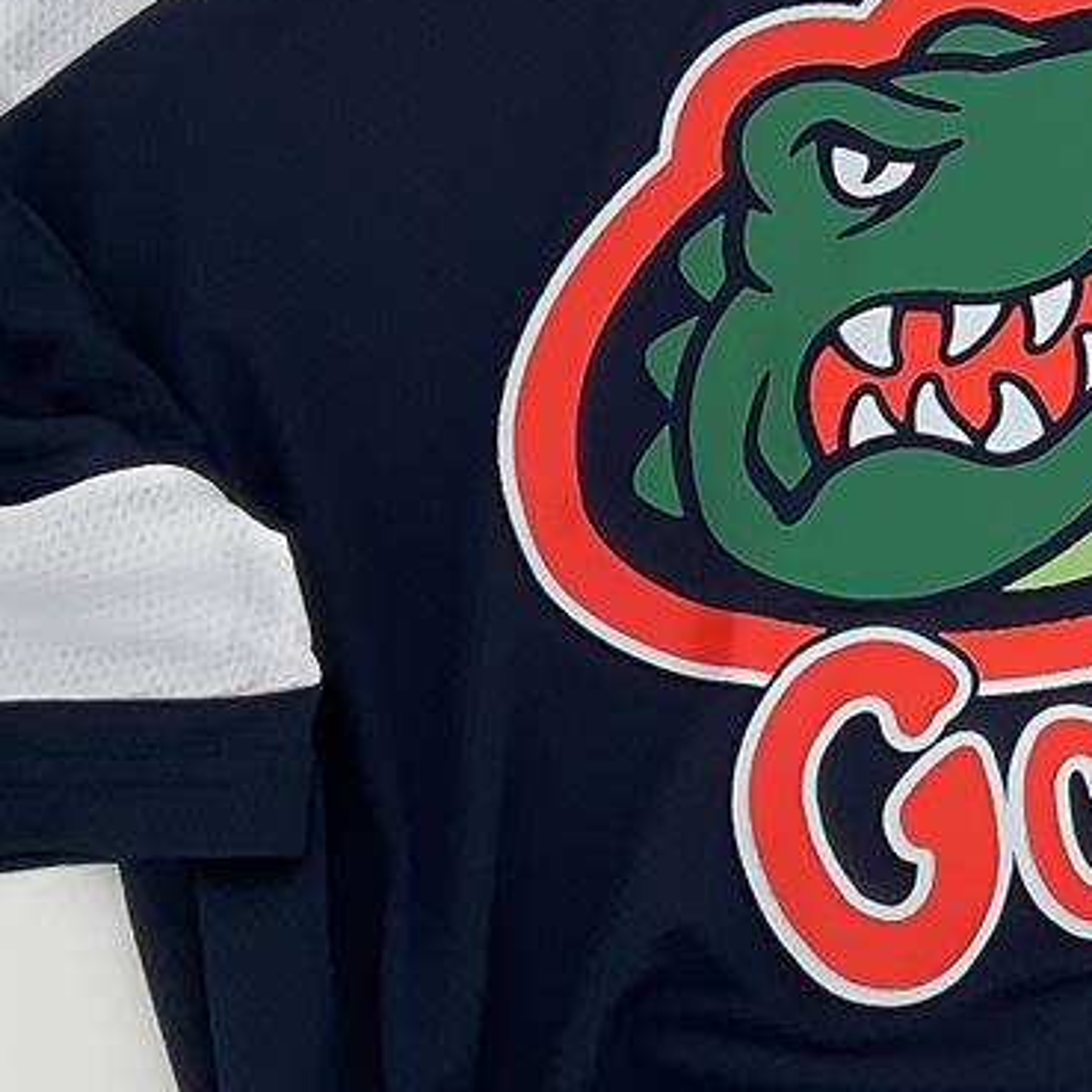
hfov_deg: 15.1
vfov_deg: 15.3
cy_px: -92
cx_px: 1344
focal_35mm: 111
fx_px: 3962
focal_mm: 3
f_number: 1.8
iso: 16
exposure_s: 1/125
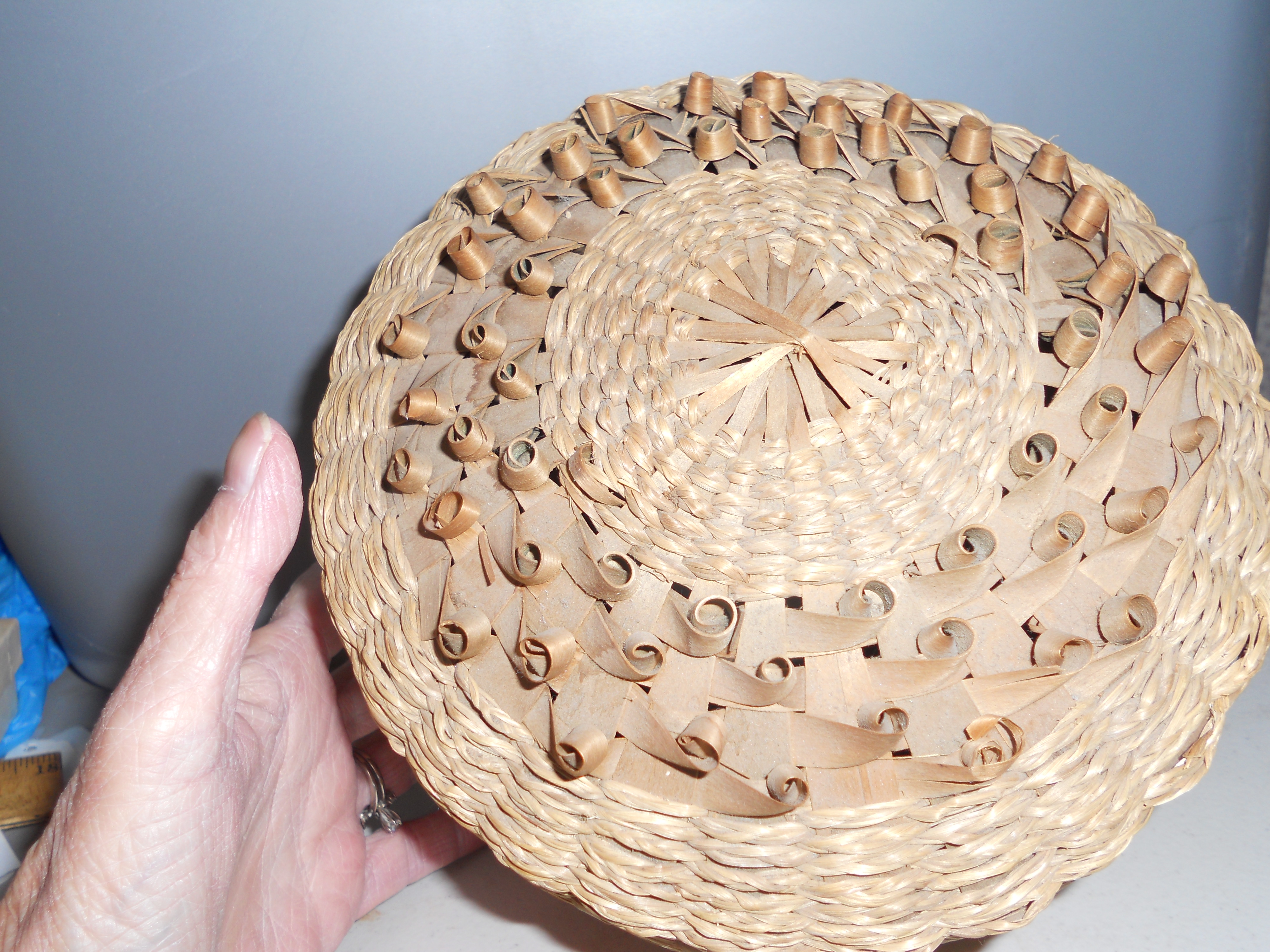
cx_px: 635
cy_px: 476
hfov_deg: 56.8
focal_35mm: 32
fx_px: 1174
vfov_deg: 44.2
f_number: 3.5
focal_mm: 5.8
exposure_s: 1/25
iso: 80
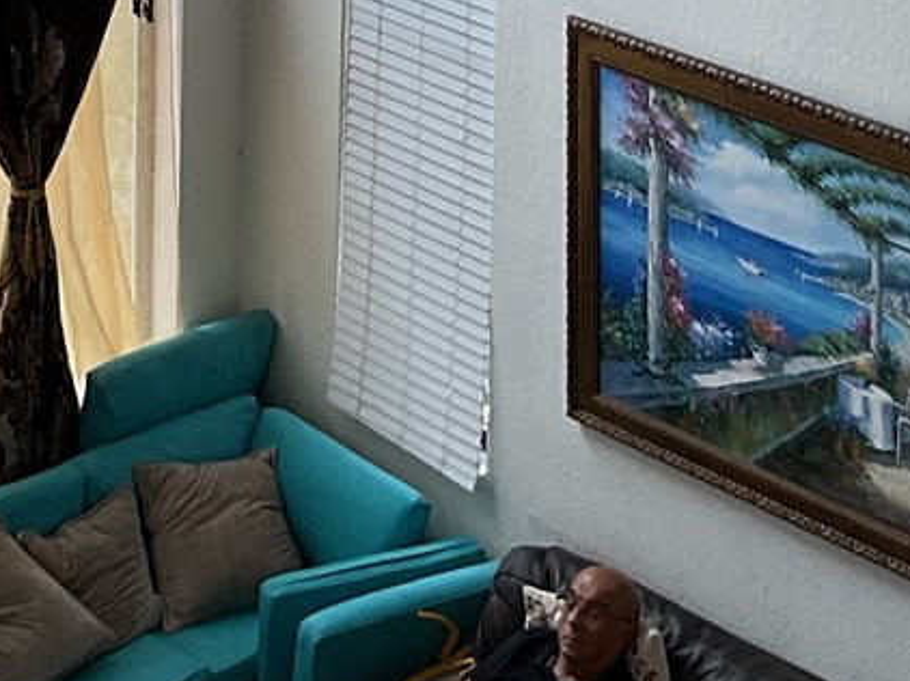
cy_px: -586
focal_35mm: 110
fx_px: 2890
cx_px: 270
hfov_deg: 17.8
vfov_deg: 12.2
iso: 50
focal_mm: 3
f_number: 1.8
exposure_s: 1/120
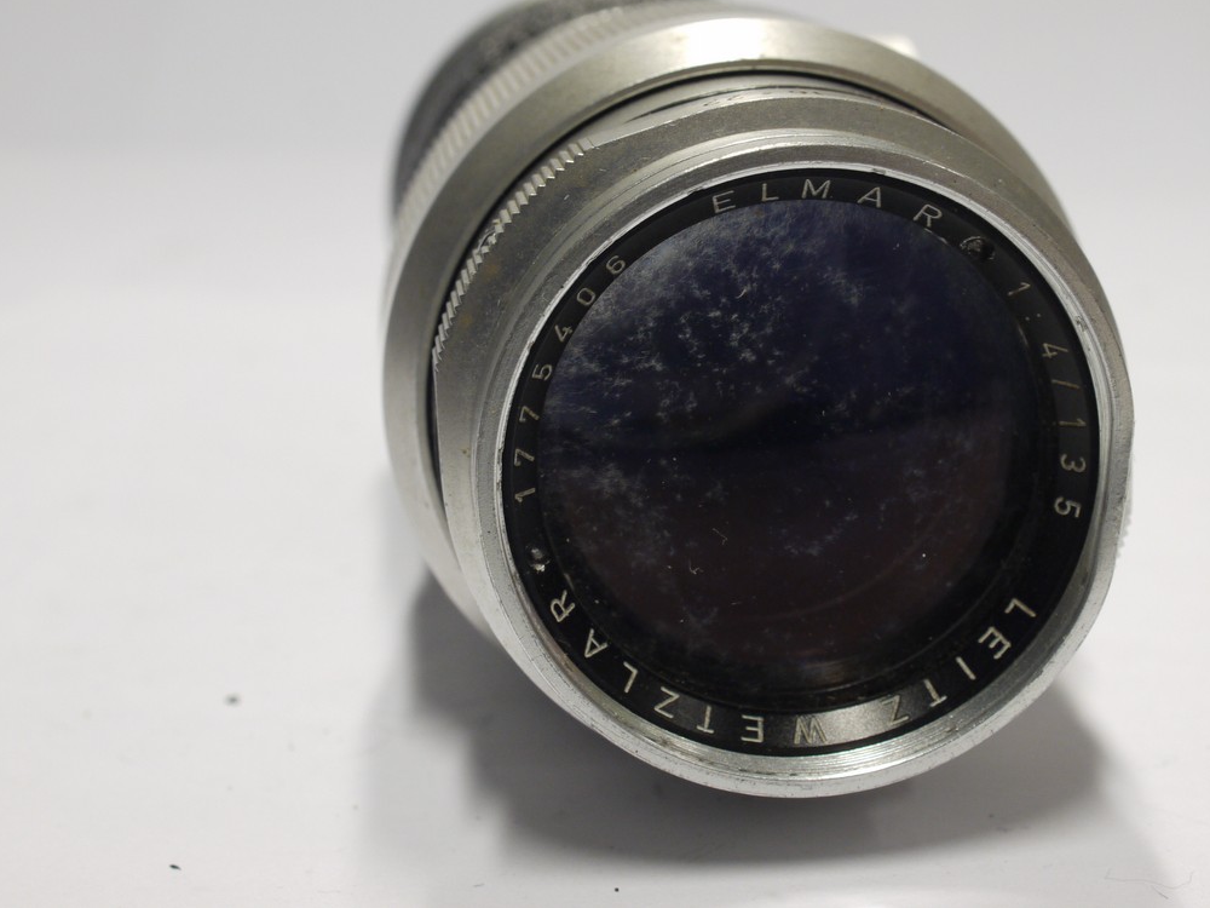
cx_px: 641
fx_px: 2517
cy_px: 364
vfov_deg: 20.4
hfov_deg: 27.0
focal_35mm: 72
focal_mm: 30
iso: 400
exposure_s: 1/13
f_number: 9
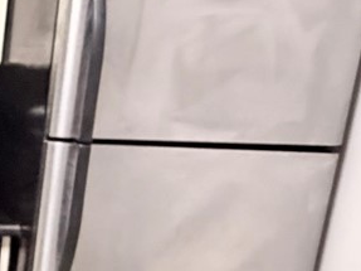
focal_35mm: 78
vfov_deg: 18.5
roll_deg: -1.9
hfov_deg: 21.0
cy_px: 261
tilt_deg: -14.9
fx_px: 813
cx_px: -189
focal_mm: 2.22
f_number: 2.2
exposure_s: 1/60
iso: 1250
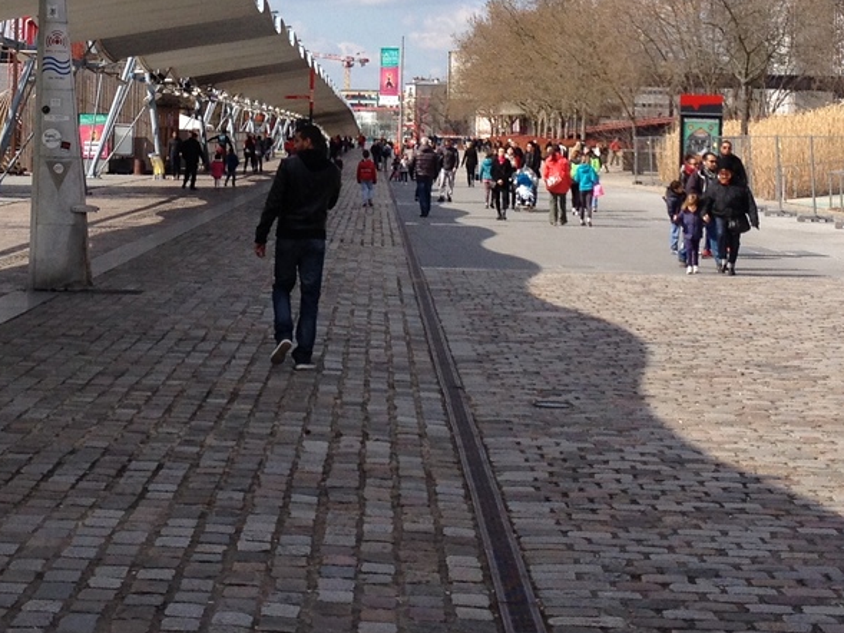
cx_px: 291
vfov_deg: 15.3
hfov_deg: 20.6
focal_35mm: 95
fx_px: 2317
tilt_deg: +0.8
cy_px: 33
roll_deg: +0.3
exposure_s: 1/1727
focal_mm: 4.28
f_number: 2.4
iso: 50
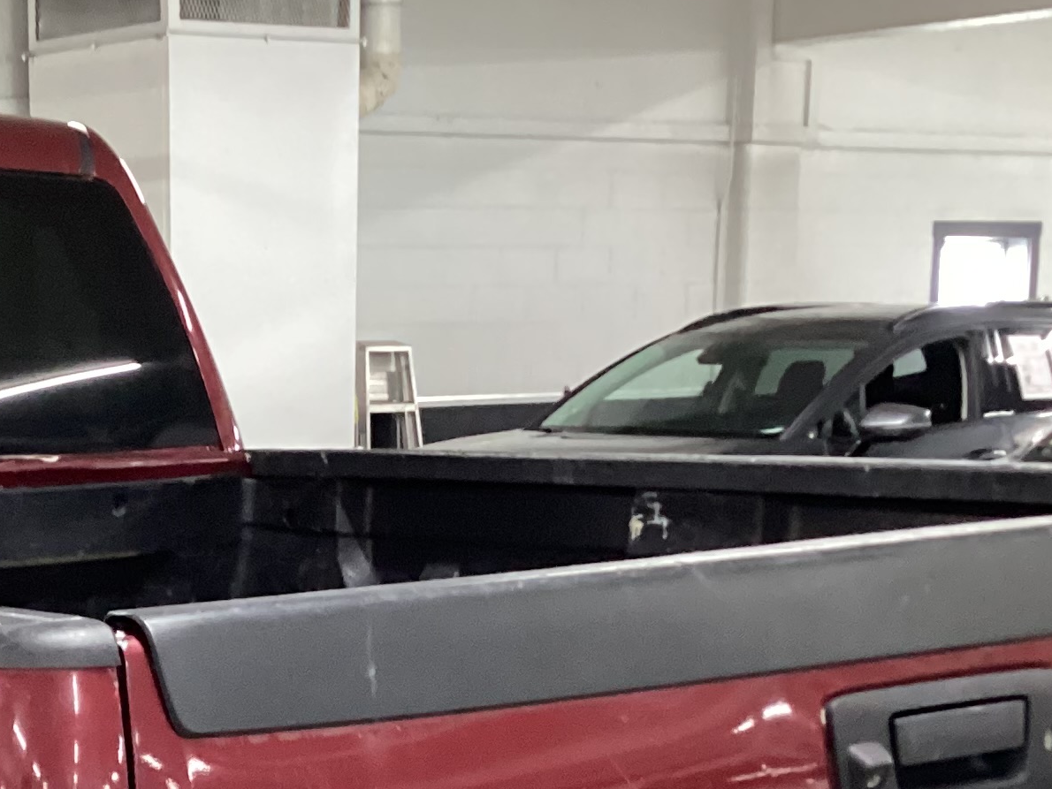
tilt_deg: -14.8
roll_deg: +0.8
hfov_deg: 22.3
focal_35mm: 85
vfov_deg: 16.7
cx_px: 58
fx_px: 2584
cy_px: 930
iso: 400
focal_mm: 3.3
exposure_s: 1/33
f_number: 2.4
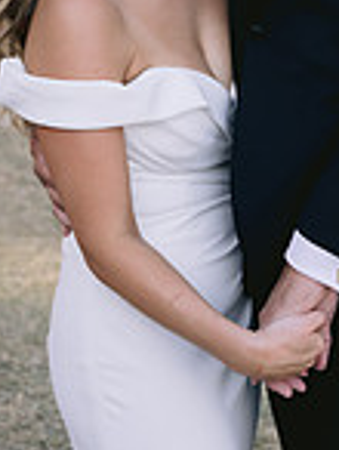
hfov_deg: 10.0
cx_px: 339
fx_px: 1927
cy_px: -129
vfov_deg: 12.9
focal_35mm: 148
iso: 200
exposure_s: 1/640
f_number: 4
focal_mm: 50
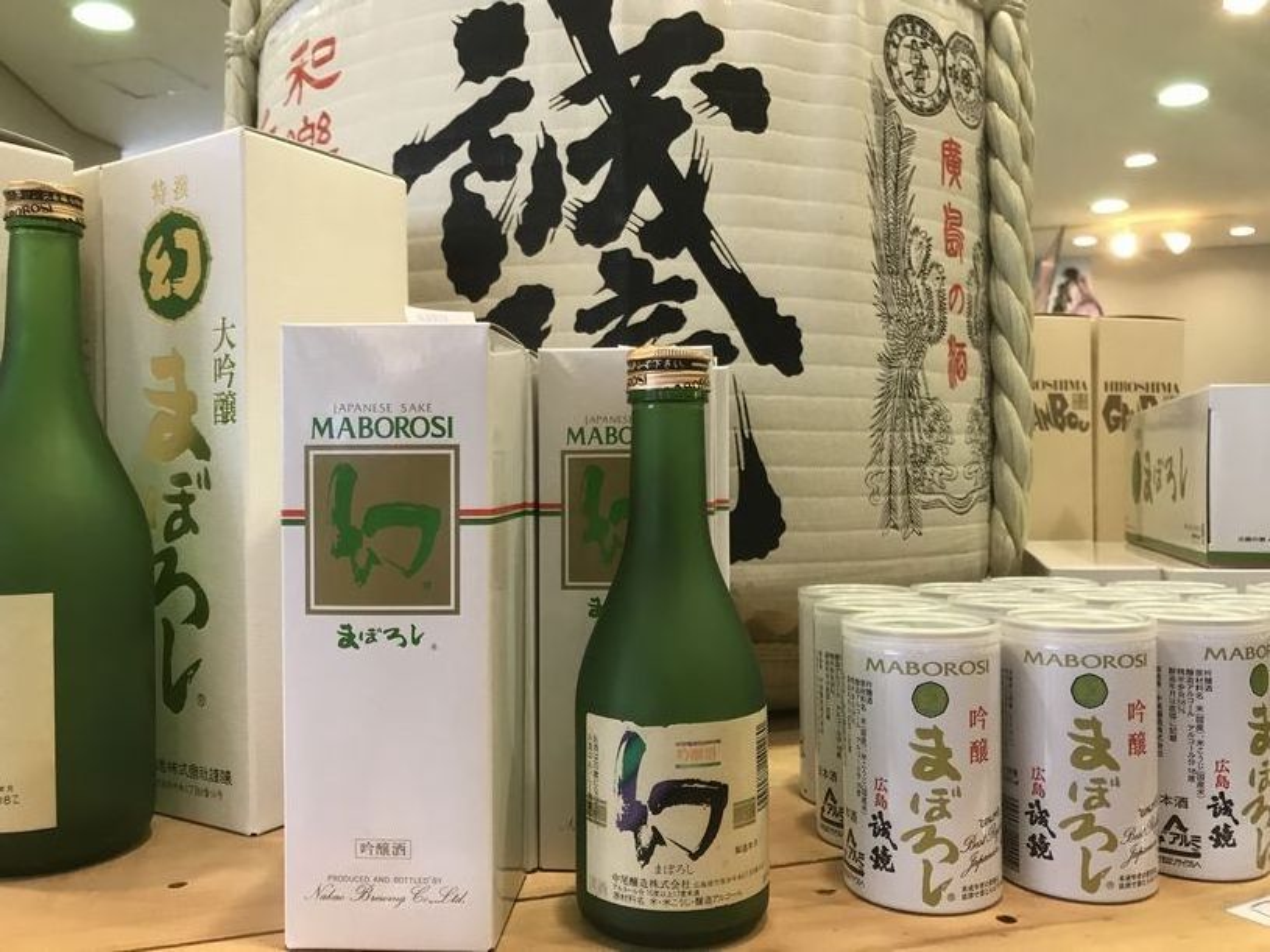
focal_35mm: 28
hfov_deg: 63.5
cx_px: 635
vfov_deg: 49.7
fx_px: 1027
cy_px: 476
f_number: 1.8
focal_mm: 3.99
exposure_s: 1/17
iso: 40
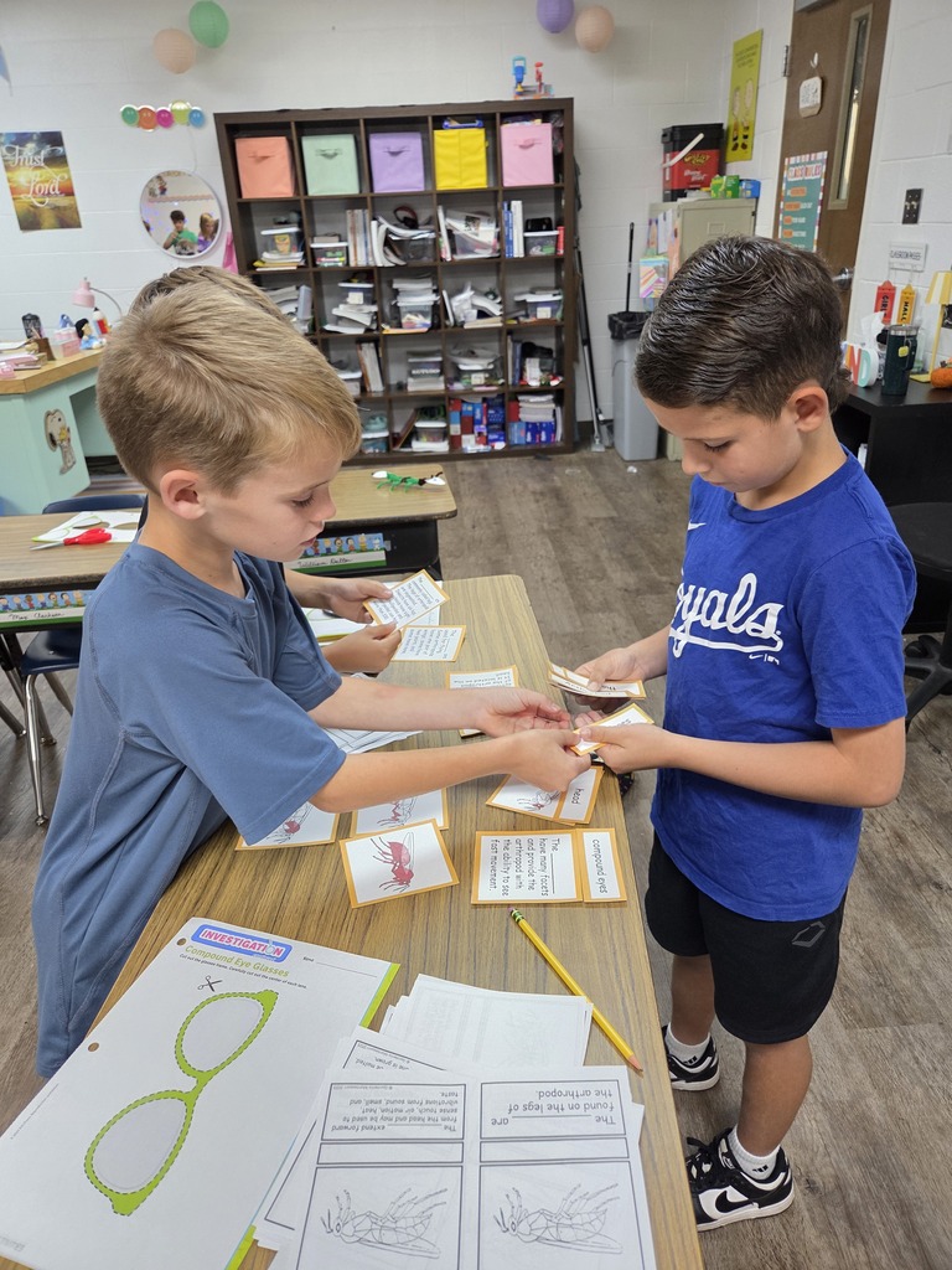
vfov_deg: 73.9
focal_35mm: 23
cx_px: 476
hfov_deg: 58.9
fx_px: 843
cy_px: 635
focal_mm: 5.4
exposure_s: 1/120
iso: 250
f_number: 1.8
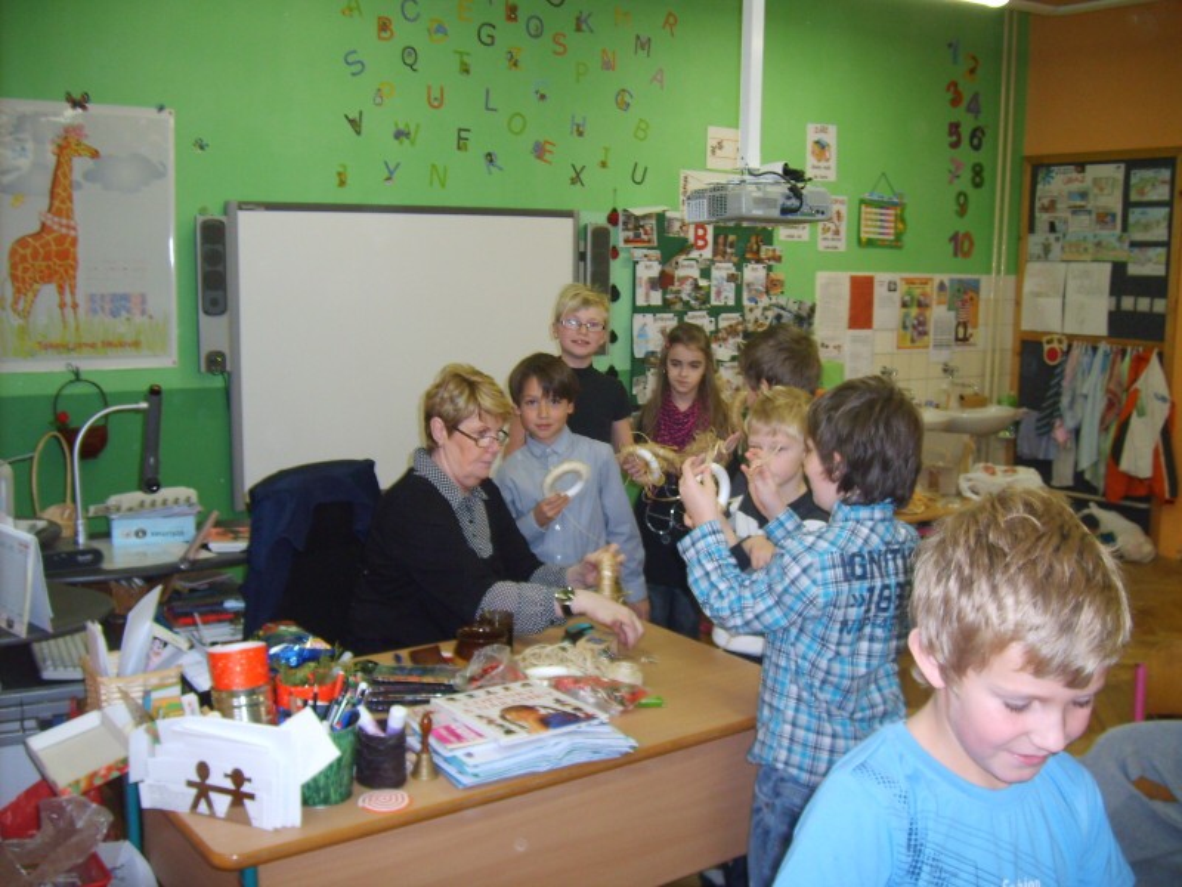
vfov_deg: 40.7
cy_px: 444
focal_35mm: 35
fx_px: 1195
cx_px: 591
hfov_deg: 52.6
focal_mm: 5.8
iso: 100
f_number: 2.8
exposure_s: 1/45
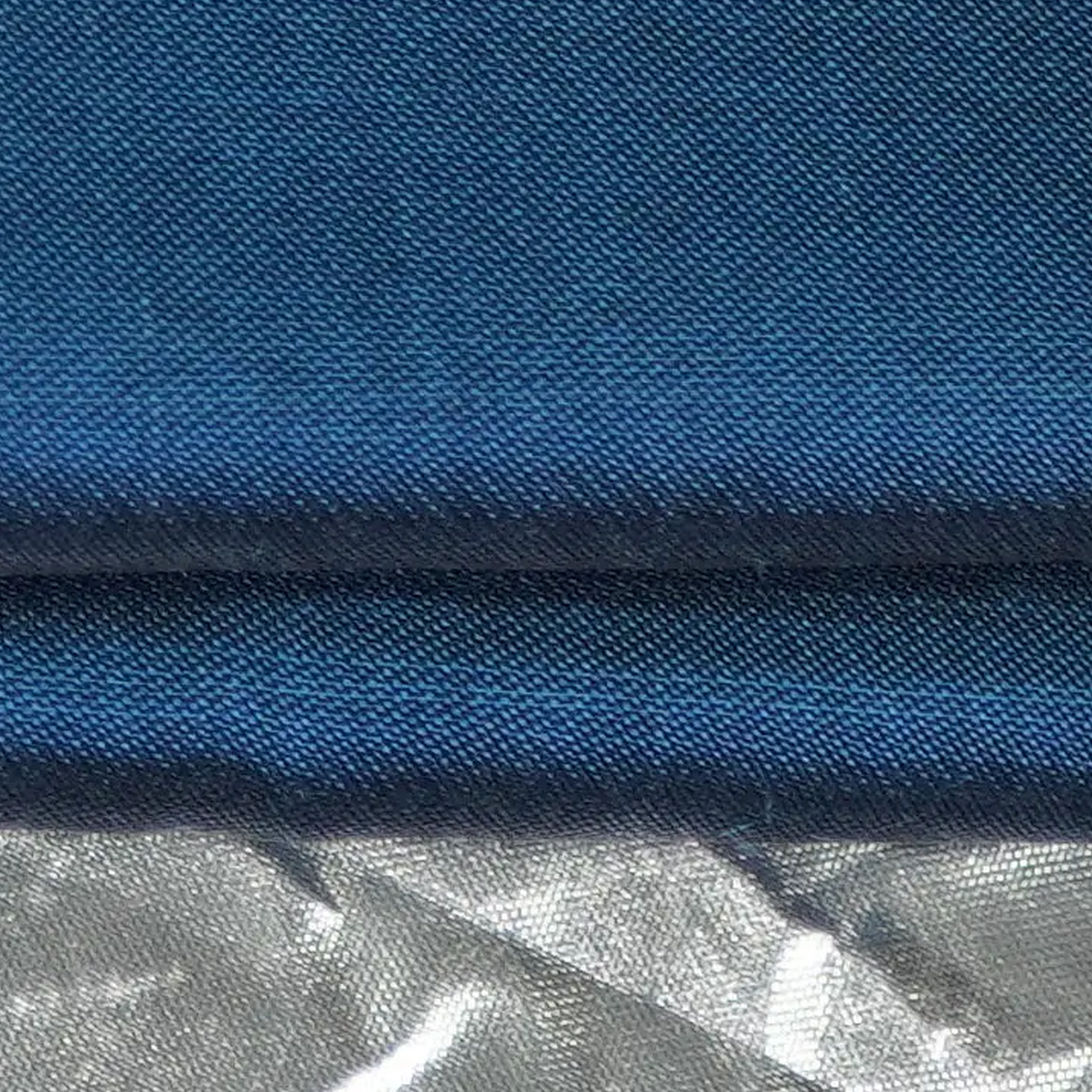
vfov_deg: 3.6
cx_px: 546
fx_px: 17151
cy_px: -1810
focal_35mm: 481
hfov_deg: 3.6
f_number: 4
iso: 160
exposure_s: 1/100
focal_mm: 45
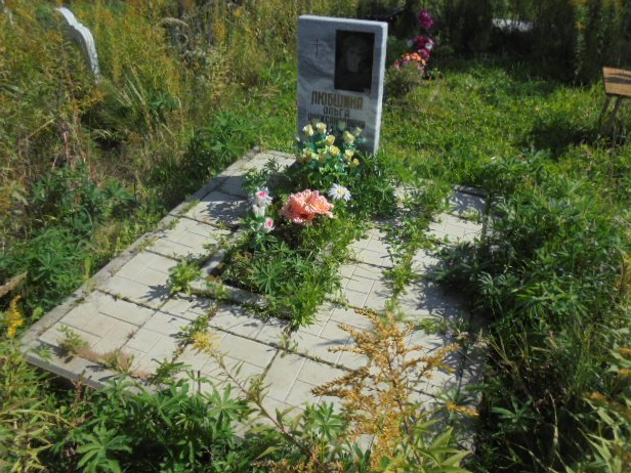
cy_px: 234
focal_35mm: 27
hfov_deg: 65.3
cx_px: 319
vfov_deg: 51.4
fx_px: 492
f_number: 3.5
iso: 100
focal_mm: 4.6
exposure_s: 1/1000
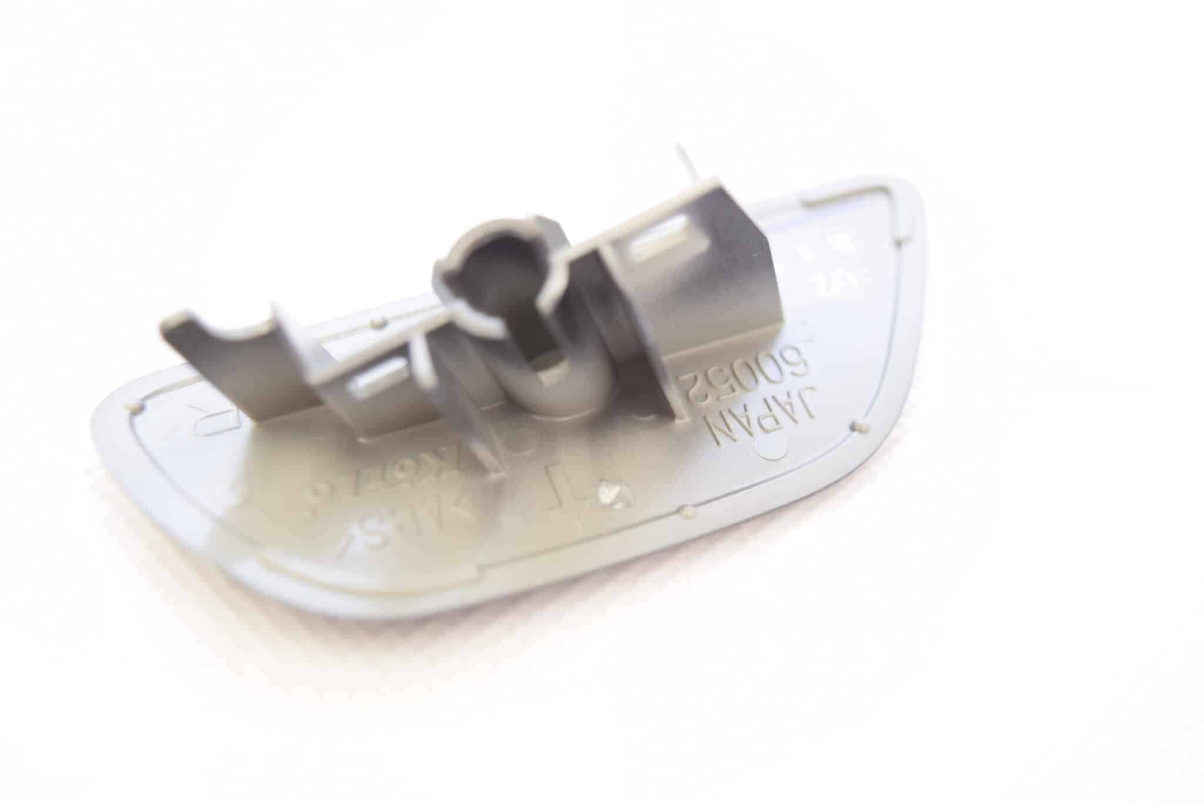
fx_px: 1757
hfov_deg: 37.8
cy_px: 402
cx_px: 602
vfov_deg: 25.8
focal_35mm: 52
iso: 400
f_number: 4.5
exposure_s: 1/80
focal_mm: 35
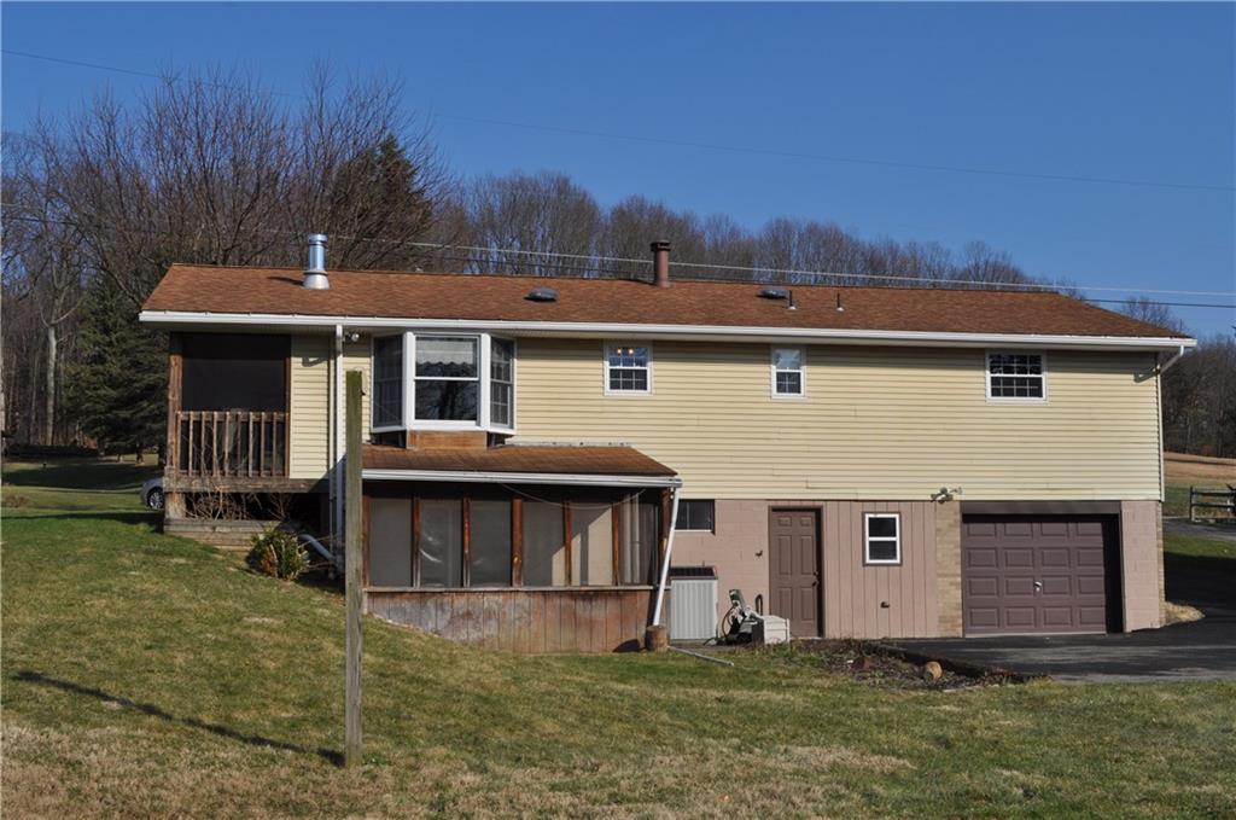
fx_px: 1542
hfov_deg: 43.7
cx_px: 618
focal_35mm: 45
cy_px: 410
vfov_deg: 29.8
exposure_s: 1/500
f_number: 11
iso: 200
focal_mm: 30
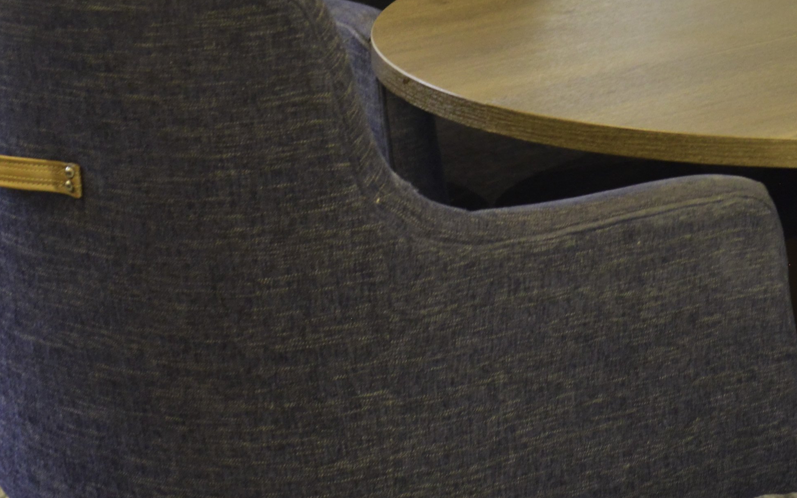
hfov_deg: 10.6
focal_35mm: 193
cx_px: 1052
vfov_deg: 6.7
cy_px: -255
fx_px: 4192
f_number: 4.5
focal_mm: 50
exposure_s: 1/80
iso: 1600
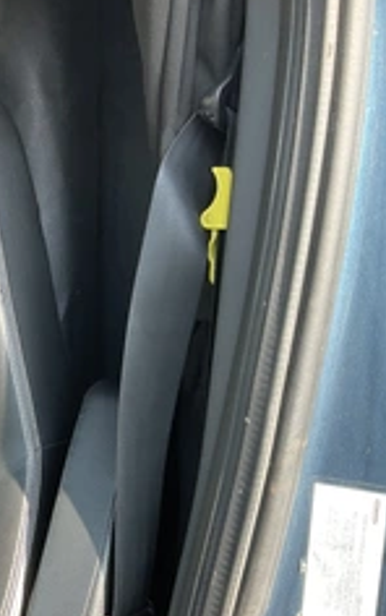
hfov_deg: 22.7
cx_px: -94
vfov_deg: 38.8
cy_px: 350
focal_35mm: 52
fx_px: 873
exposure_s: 1/122
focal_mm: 3
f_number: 1.8
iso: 32
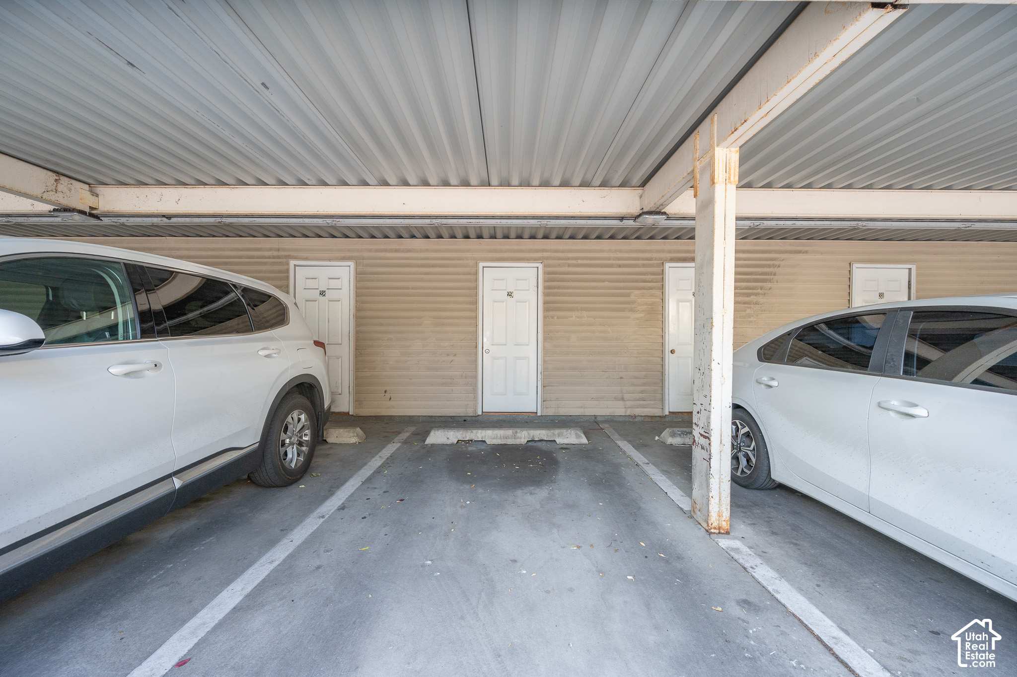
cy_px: 338
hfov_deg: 104.3
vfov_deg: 81.1
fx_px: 395
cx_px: 508
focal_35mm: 14
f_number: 7.1
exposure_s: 1/100
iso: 500
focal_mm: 14
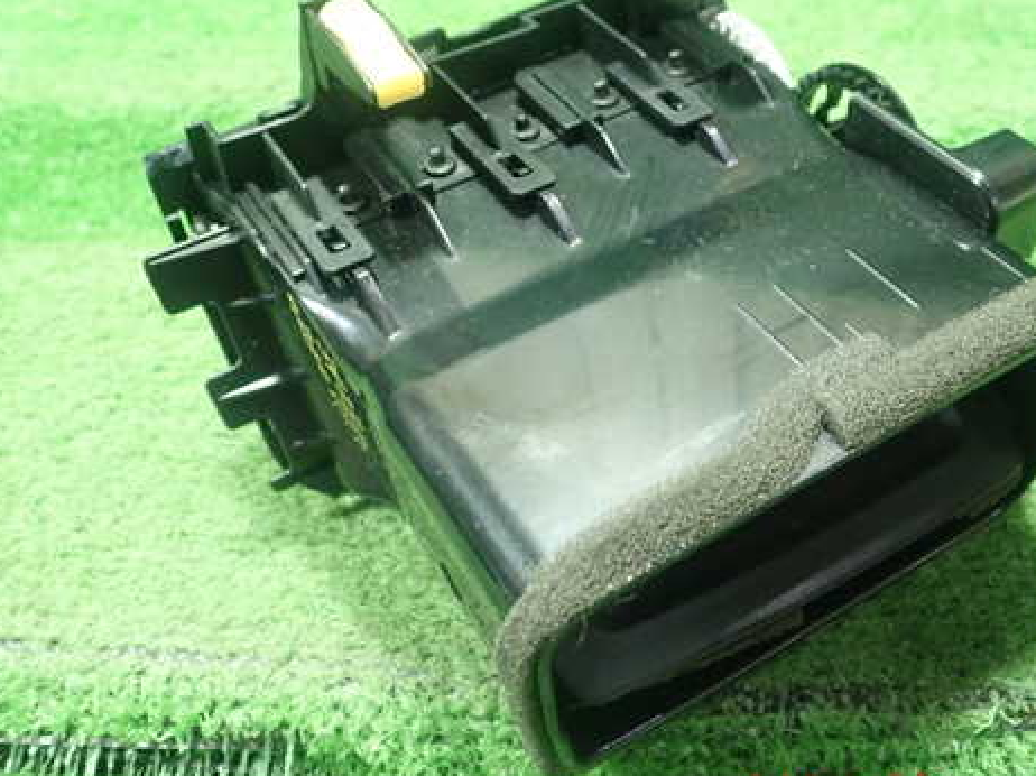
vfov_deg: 36.7
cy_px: 321
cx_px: 585
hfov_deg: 47.8
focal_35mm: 39
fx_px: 1167
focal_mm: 5.5
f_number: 2.3
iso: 800
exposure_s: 1/60
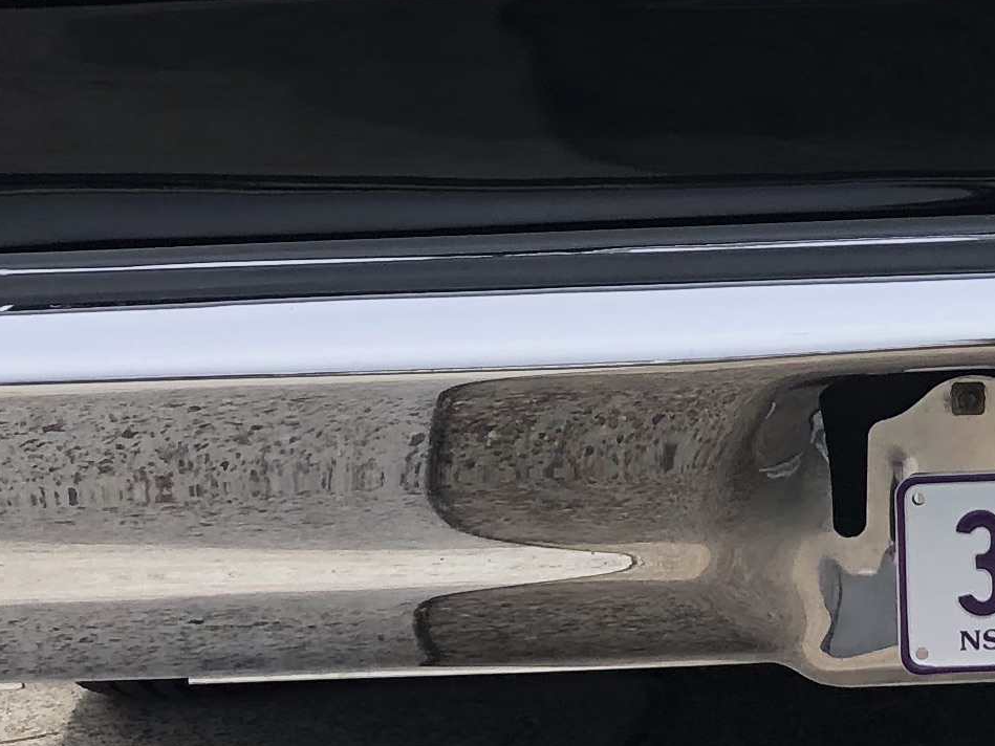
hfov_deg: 15.9
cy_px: -21
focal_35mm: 119
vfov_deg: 12.3
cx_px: 1204
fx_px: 3421
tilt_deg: -8.8
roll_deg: +1.6
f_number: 1.8
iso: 20
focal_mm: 3.99
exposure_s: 1/979
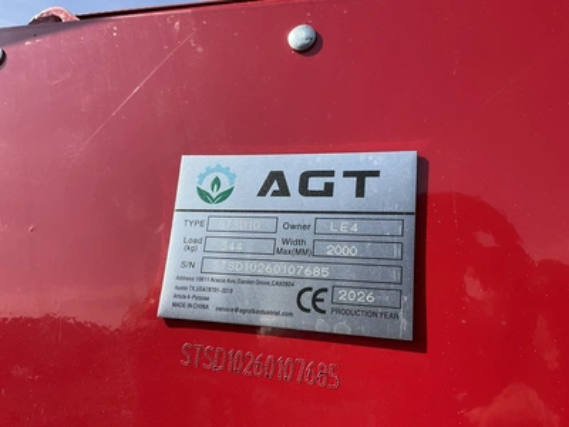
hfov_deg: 61.7
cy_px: 214
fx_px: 477
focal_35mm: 29
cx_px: 284
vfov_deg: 48.2
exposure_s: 1/1250
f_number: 1.8
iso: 25
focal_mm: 3
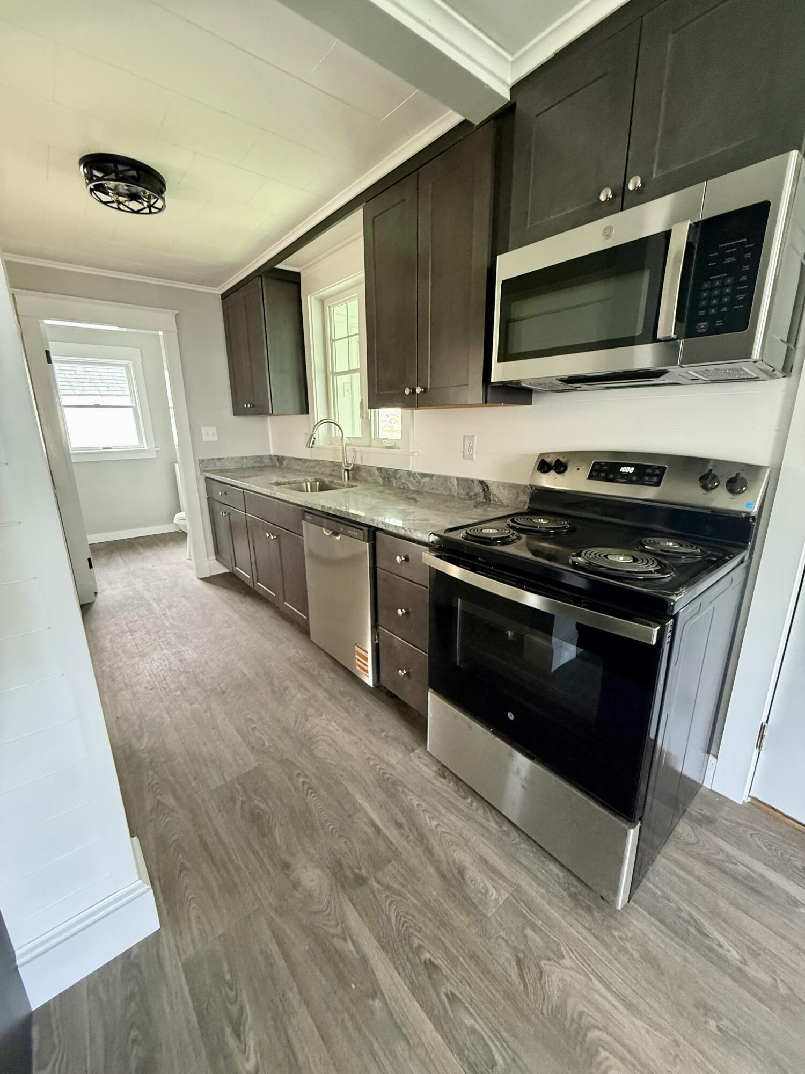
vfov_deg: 102.1
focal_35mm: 14
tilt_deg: -14.0
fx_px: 434
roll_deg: +0.3
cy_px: 537
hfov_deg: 85.7
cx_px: 402
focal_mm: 2.22
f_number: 2.2
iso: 500
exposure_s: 1/60
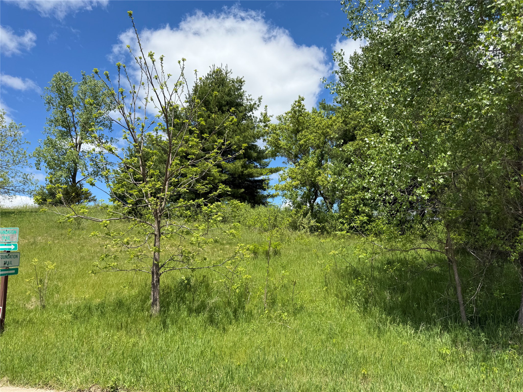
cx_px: 262
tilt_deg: +11.9
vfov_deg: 56.8
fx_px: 363
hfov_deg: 71.6
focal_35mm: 24
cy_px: 196
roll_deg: +0.6
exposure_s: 1/3953
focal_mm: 6.76
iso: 80
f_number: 1.78
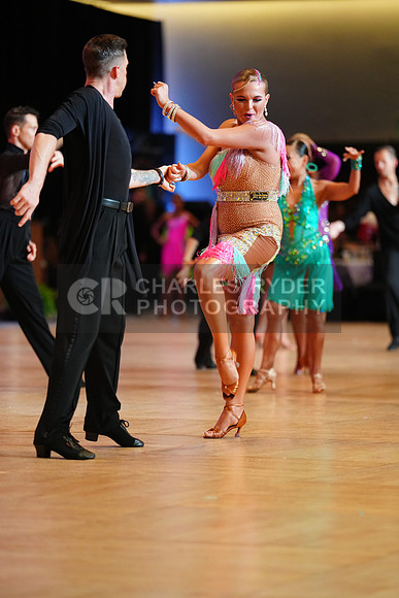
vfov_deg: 11.4
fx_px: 2990
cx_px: 200
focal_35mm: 180
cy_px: 299
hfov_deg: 7.6
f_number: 2.8
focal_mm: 180
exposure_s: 1/400
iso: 2500
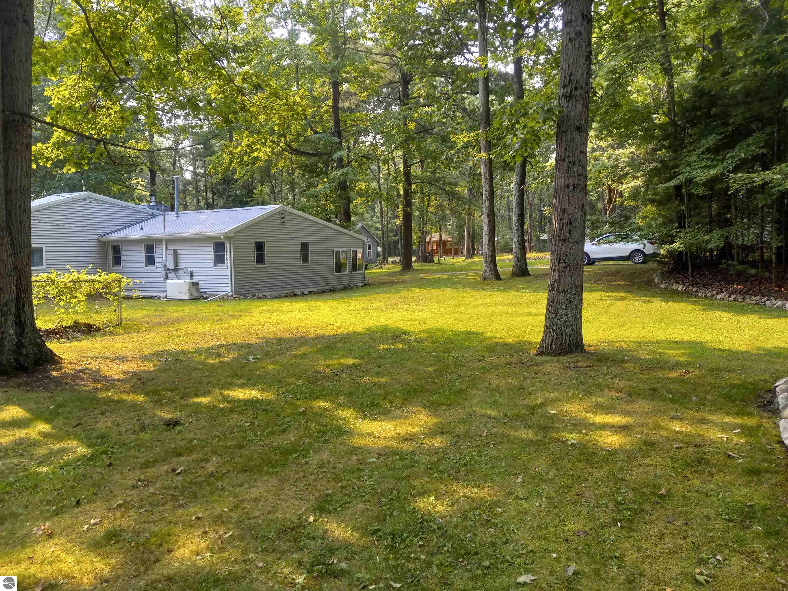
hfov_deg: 65.3
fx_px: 615
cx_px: 394
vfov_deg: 51.4
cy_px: 296
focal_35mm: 27
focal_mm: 3.94
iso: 40
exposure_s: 1/208
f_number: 1.8
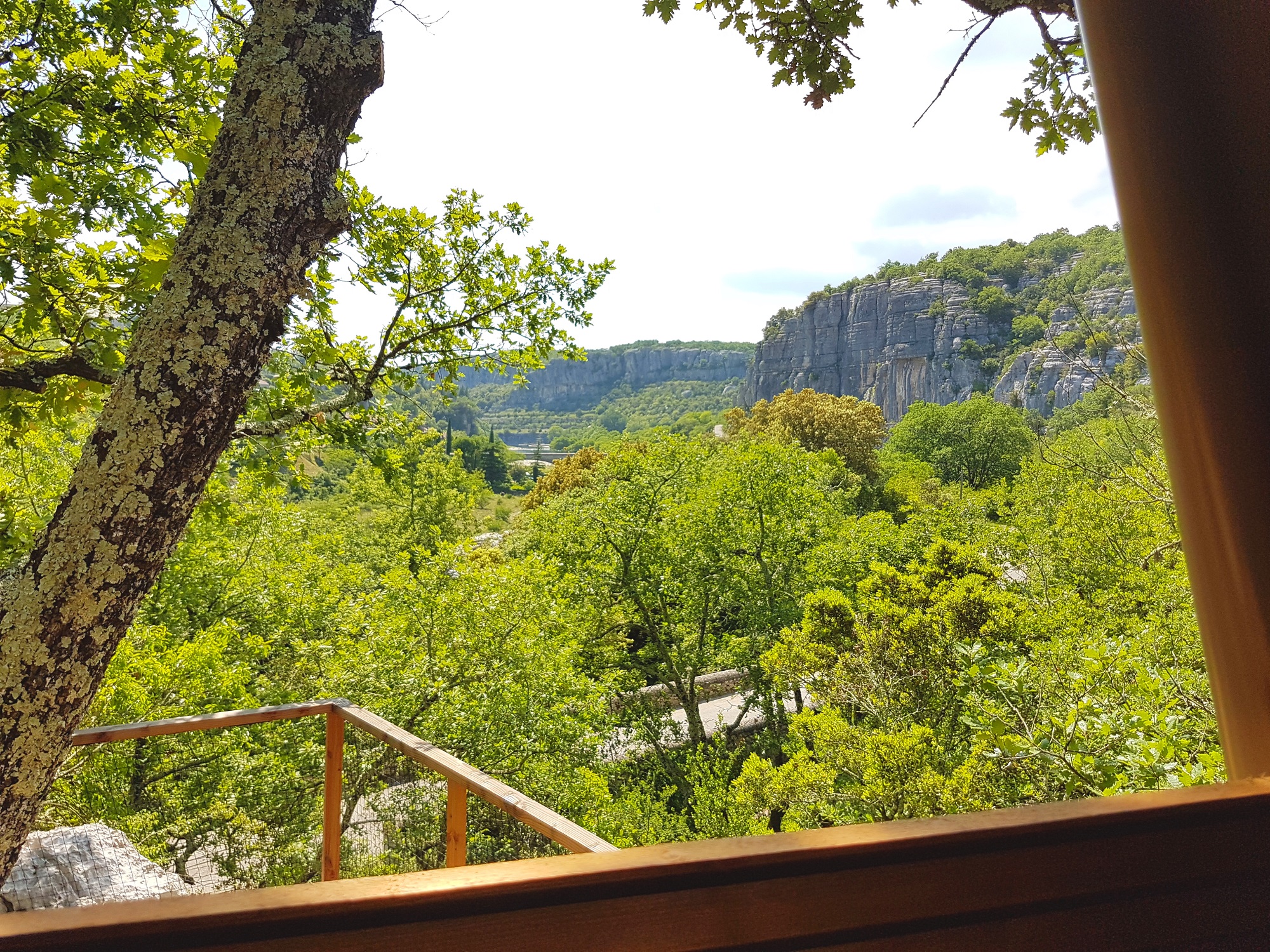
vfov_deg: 53.1
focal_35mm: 26
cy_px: 476
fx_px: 954
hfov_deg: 67.3
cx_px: 635
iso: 40
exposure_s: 1/1388
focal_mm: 4.2
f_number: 1.7
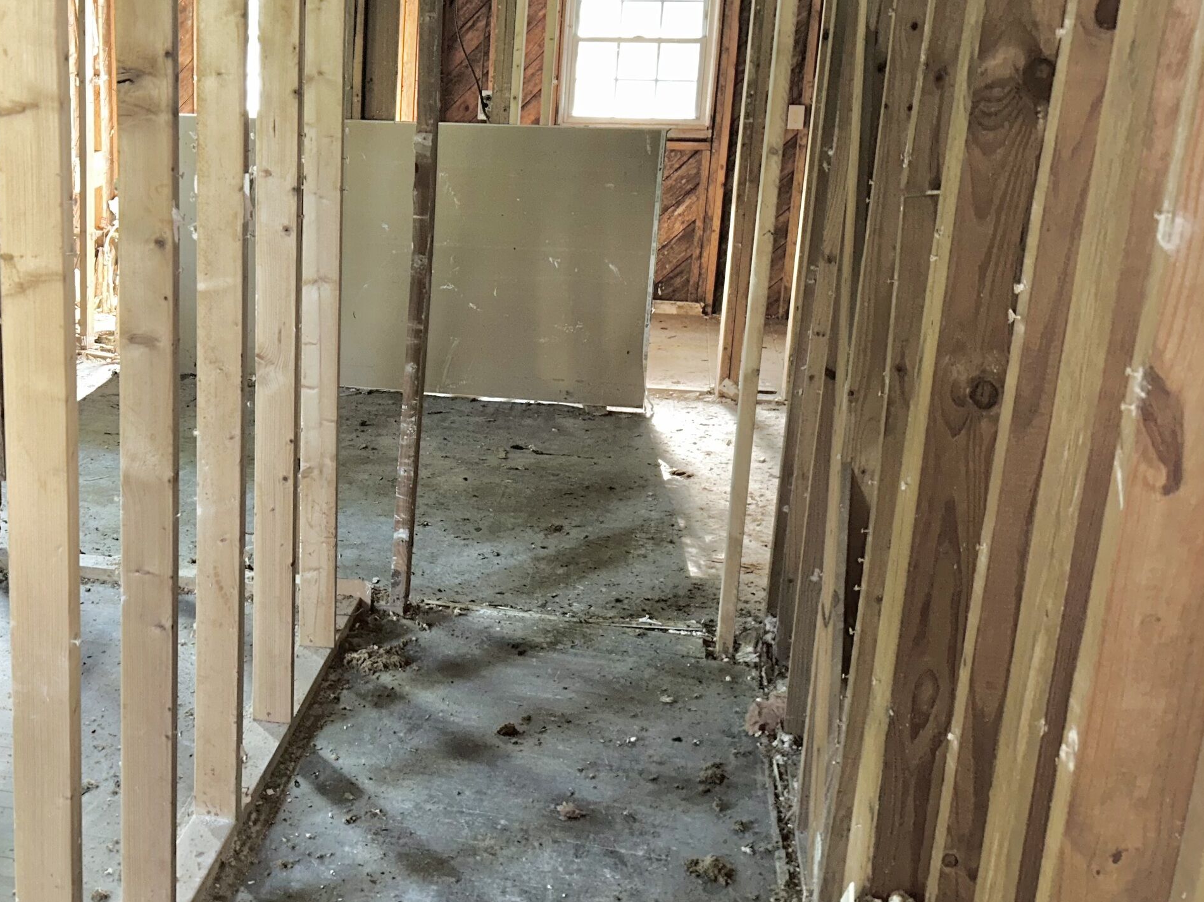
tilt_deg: -14.9
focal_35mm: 42
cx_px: 320
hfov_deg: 43.5
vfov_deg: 34.3
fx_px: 1461
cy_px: 404
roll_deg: -0.3
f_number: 1.5
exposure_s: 1/4
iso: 100
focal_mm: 5.7
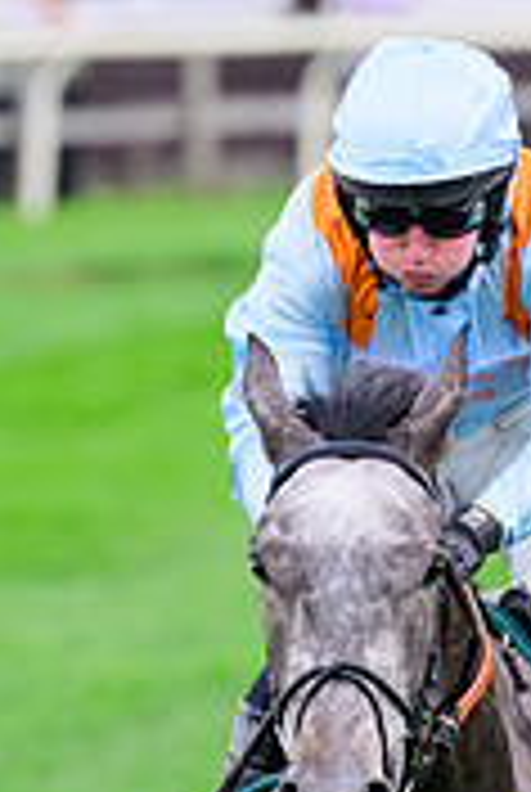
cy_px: 918
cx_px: 820
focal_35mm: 1334
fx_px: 29397
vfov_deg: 1.5
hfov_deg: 1.0
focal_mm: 310
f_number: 6.3
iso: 1000
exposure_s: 1/1600
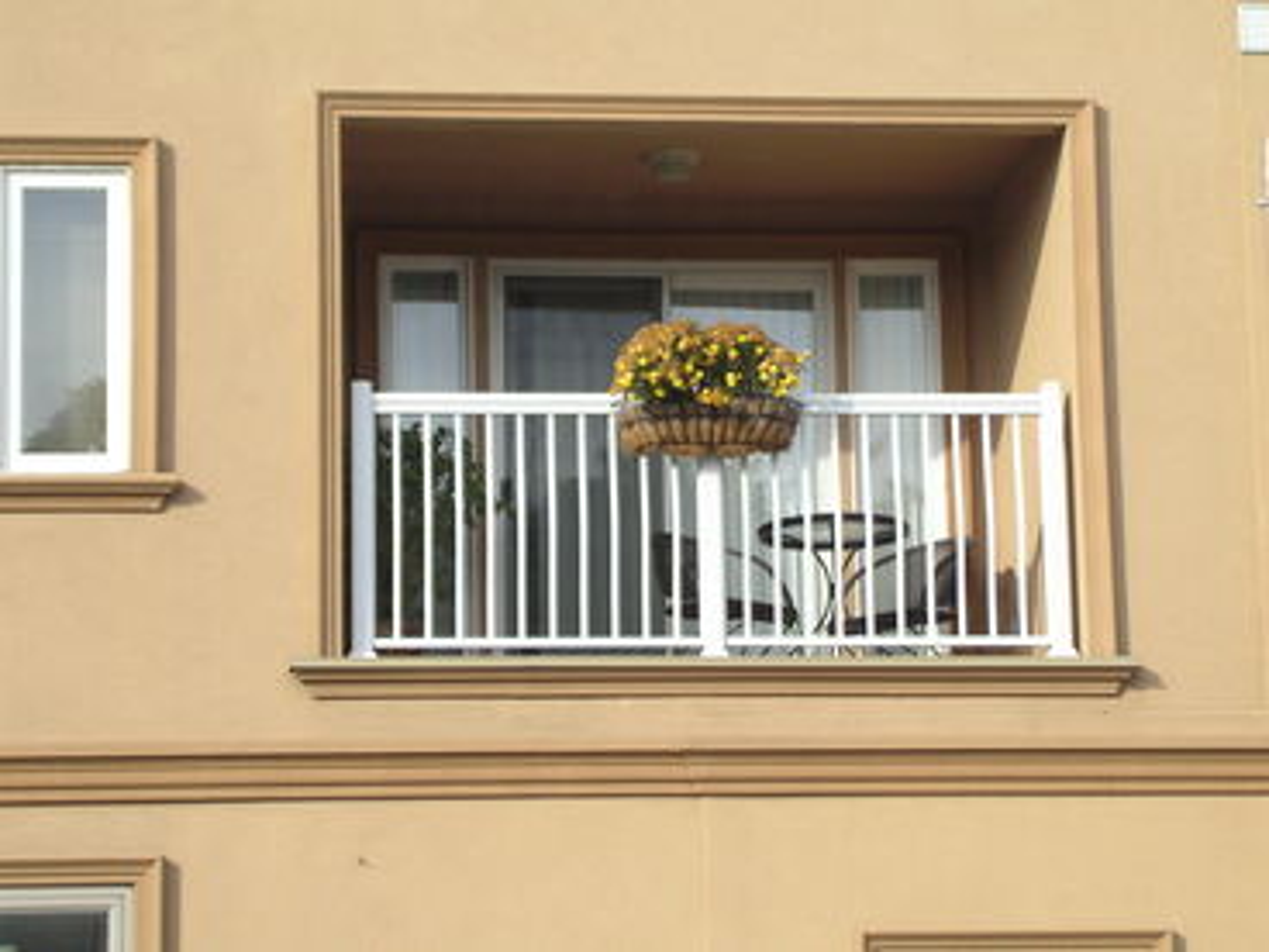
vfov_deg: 14.2
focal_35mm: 104
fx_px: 3813
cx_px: 634
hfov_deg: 18.9
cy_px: 476
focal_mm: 16.3
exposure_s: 1/304
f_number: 4.8
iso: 71
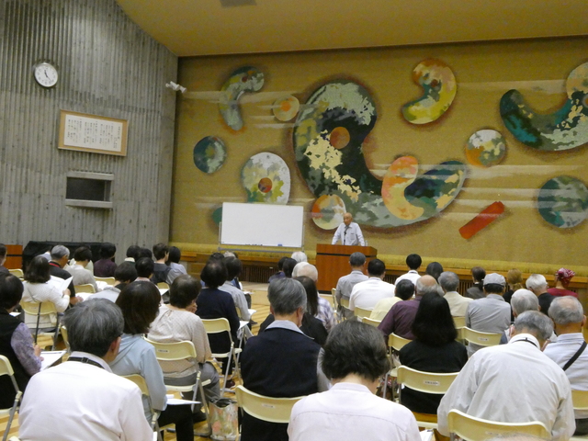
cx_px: 294
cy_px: 220
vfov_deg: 36.0
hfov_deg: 46.8
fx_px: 679
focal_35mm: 40
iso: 1600
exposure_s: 1/60
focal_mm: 7.2
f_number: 7.1
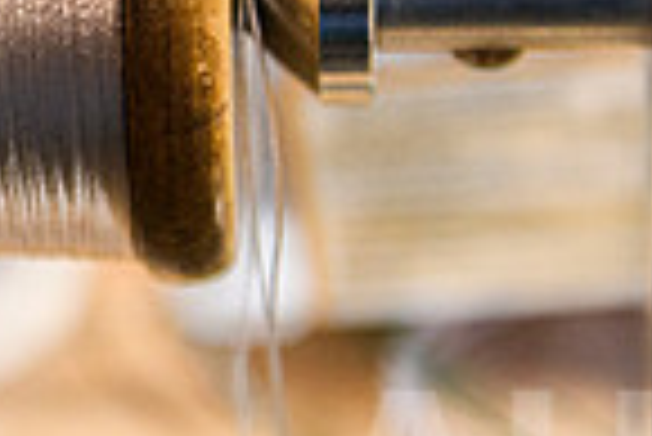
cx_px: -274
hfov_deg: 10.4
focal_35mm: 192
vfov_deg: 7.1
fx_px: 3481
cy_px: -7
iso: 1600
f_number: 3.2
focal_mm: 48
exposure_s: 1/400
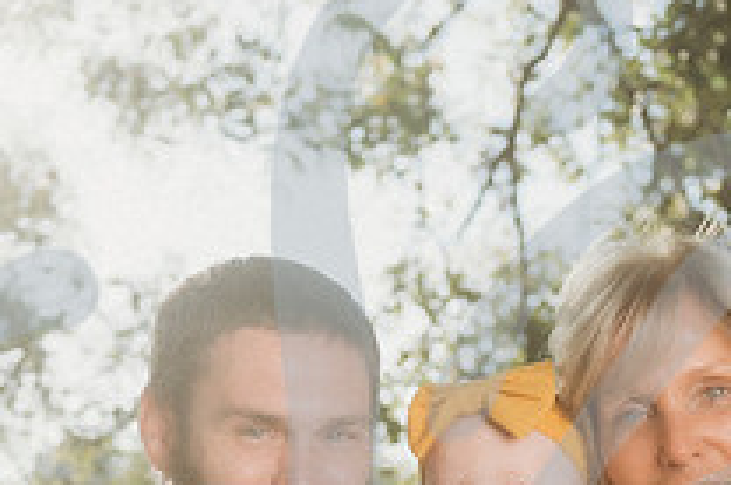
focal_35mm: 111
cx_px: 426
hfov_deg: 18.4
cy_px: 560
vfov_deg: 12.1
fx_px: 2250
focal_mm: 38
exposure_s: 1/1000
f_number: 2.8
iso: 100
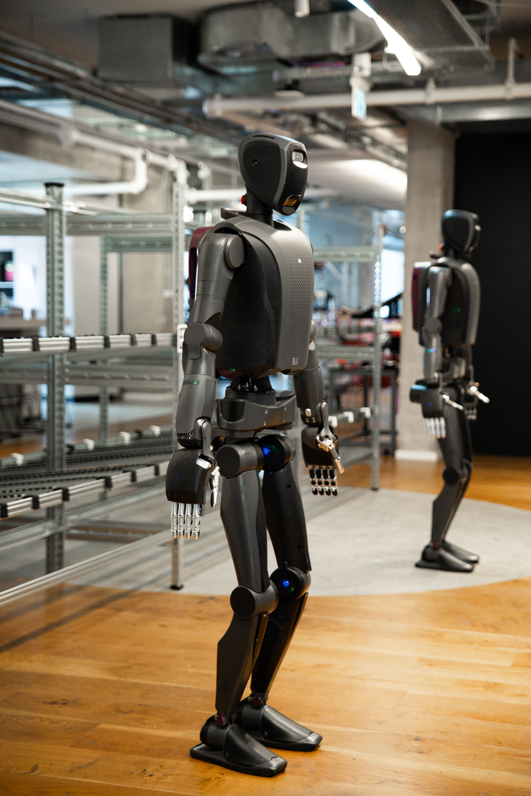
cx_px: 266
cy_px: 398
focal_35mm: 62
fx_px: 1372
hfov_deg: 21.9
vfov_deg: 32.4
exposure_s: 1/160
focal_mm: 62
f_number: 2.8
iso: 500
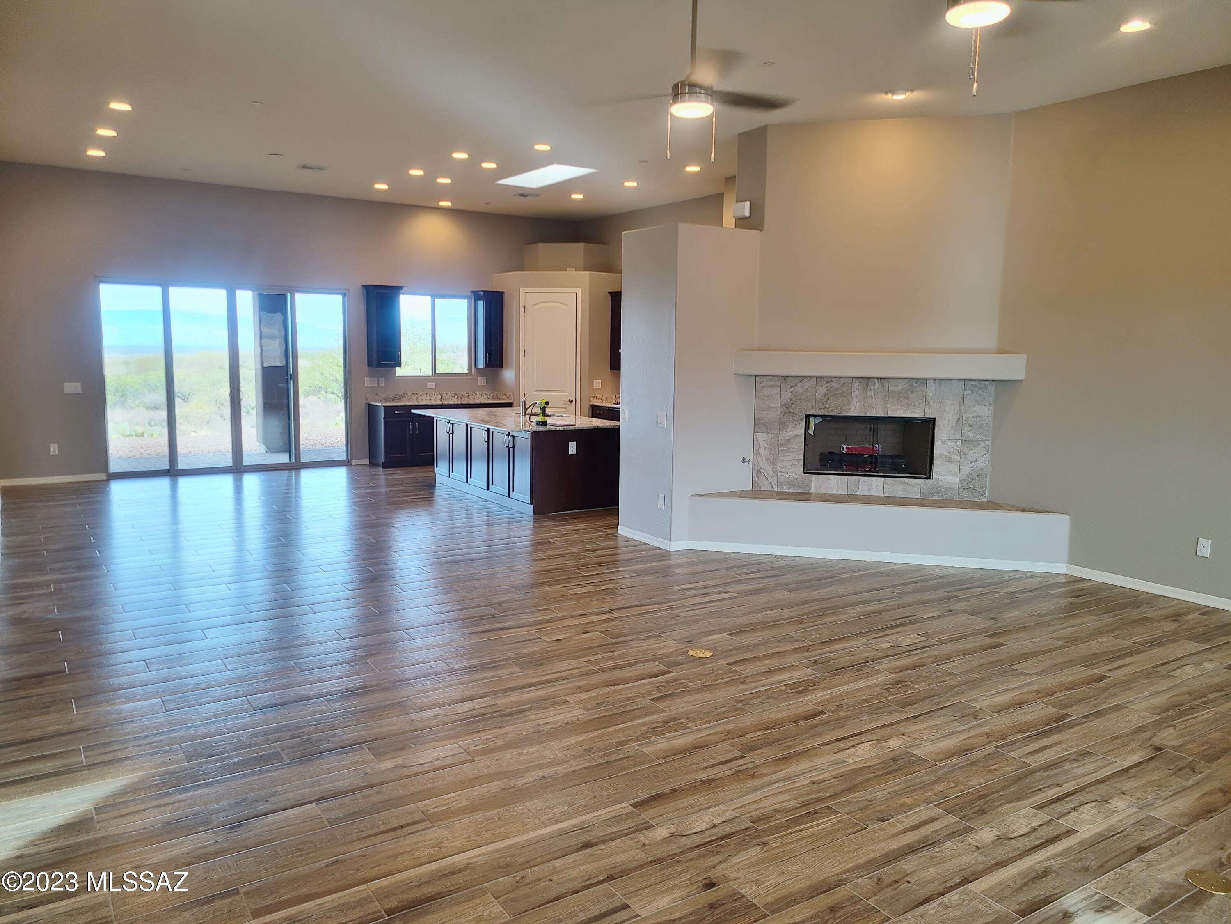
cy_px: 462
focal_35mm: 26
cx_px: 616
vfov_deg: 53.1
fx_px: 925
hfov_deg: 67.3
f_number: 1.8
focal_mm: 5.4
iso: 50
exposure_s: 1/60
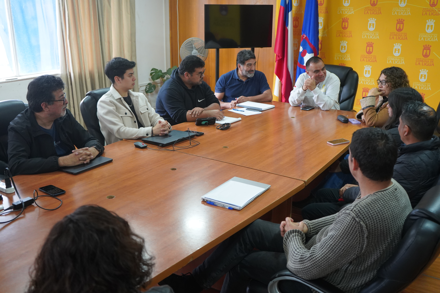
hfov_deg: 53.1
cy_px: 146
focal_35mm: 36
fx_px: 440
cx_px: 220
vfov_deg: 36.9
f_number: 4
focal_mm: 36
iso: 3200
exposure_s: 1/160
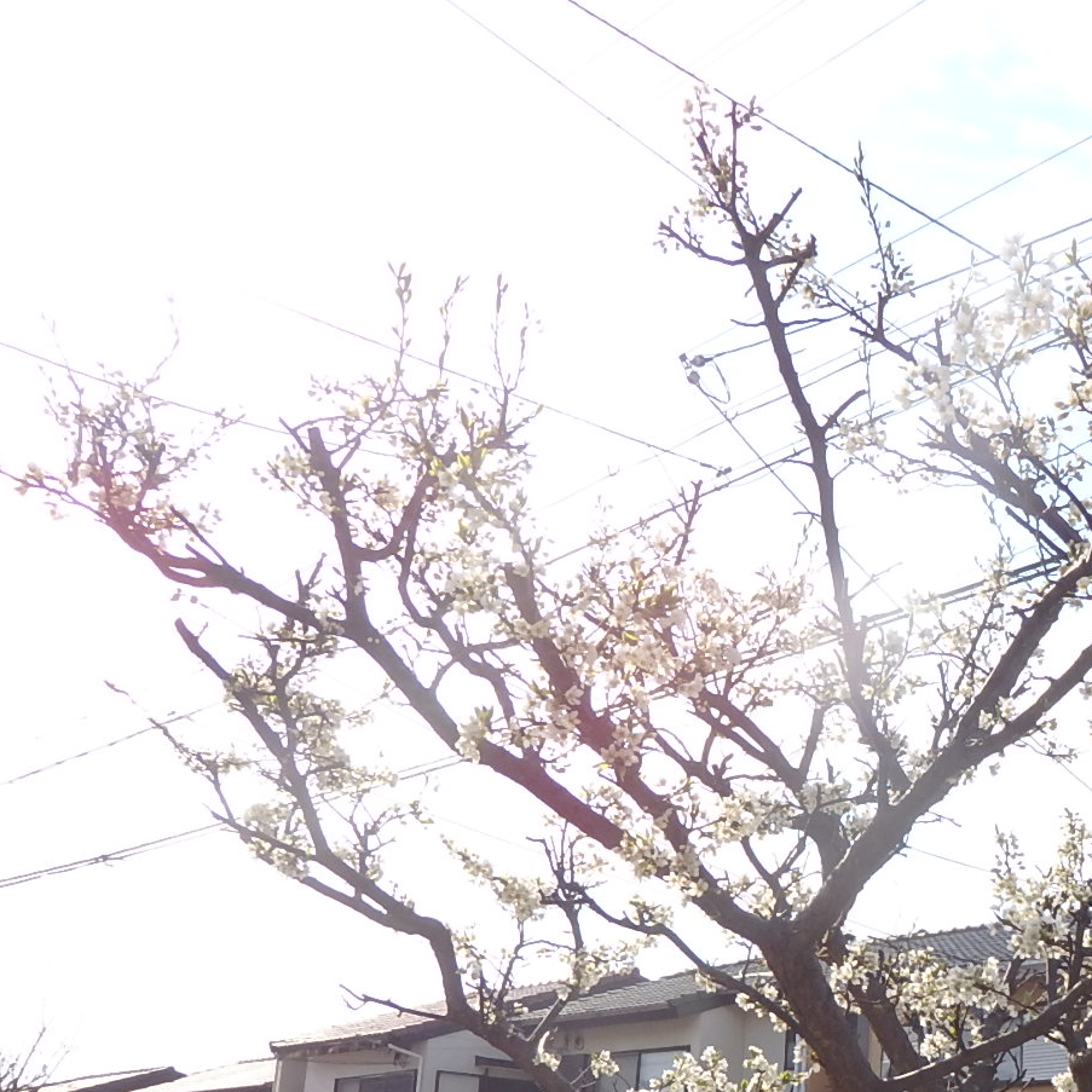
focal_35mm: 47
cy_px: 803
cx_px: 935
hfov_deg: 34.5
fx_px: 1677
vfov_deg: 35.4
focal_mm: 4.5
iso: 160
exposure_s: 1/2000
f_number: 3
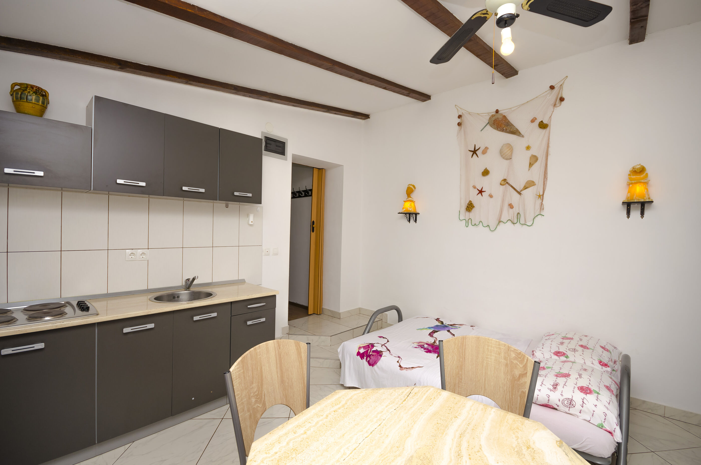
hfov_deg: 100.5
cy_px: 232
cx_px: 350
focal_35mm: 15
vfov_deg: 77.1
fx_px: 292
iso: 100
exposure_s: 1/160
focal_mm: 10
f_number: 7.1
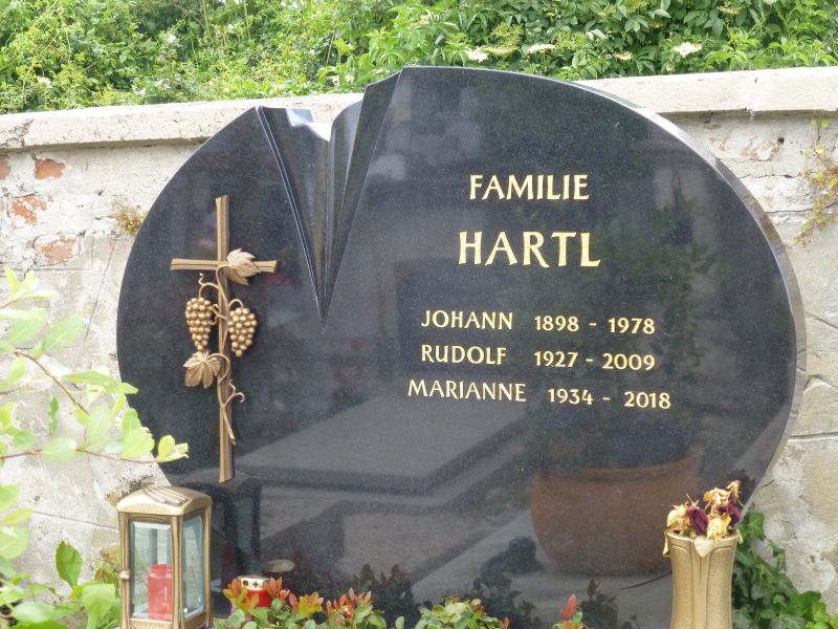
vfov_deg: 19.6
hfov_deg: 26.0
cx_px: 419
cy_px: 314
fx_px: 1816
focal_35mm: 75
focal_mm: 13.3
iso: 250
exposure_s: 1/125
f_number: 5
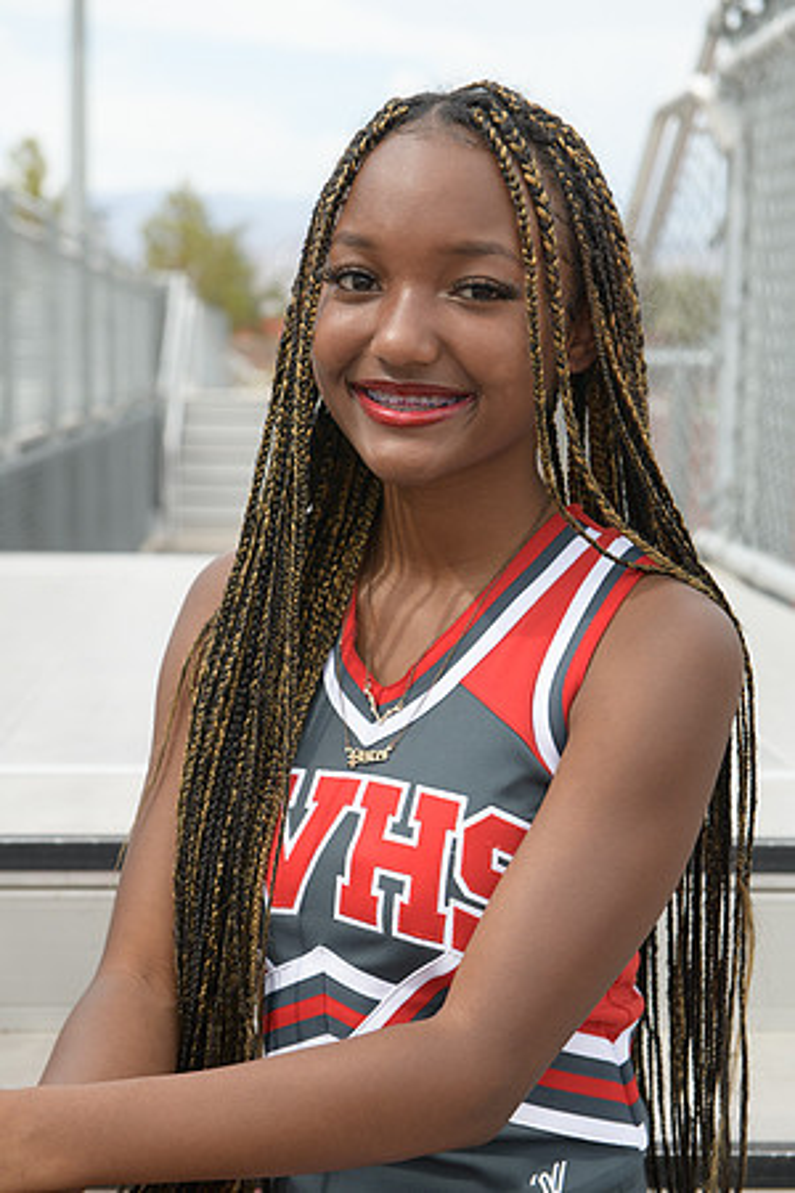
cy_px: 596
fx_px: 2319
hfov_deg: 19.5
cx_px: 398
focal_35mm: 70
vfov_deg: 28.8
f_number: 5.6
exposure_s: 1/1250
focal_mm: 70
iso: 800
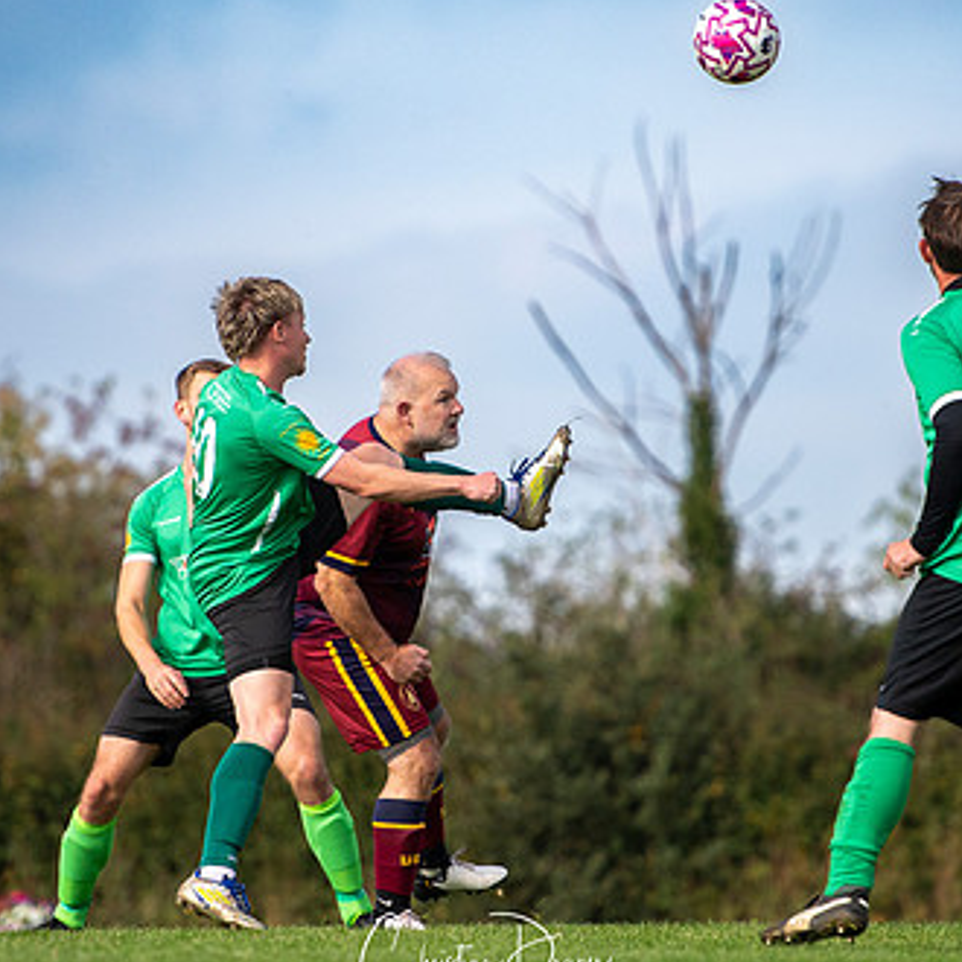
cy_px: 456
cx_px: 484
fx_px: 13740
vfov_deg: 4.0
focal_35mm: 437
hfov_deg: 4.0
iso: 250
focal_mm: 195
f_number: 2.8
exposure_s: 1/6400
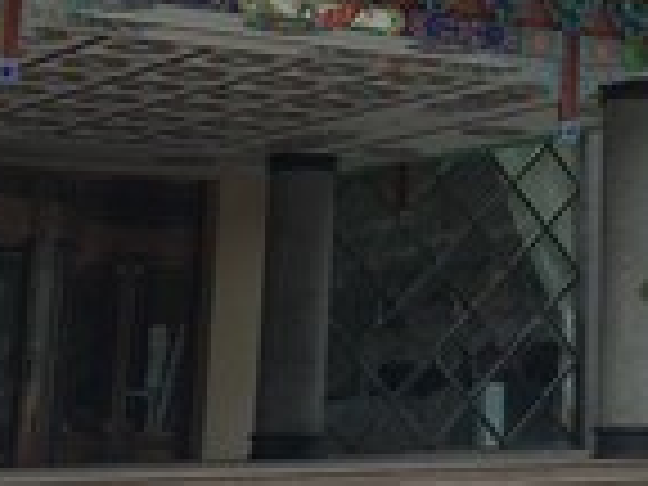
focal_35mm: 105
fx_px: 1966
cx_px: 814
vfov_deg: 13.7
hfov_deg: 17.7
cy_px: -94
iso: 32
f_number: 2.2
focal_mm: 4.15
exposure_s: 1/2160
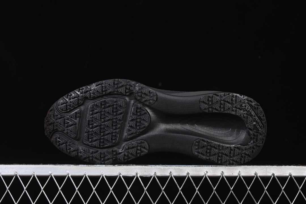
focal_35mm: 75
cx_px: 153
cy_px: 102
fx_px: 637
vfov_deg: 18.2
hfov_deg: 27.0
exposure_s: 1/50
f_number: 6.3
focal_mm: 50
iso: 160
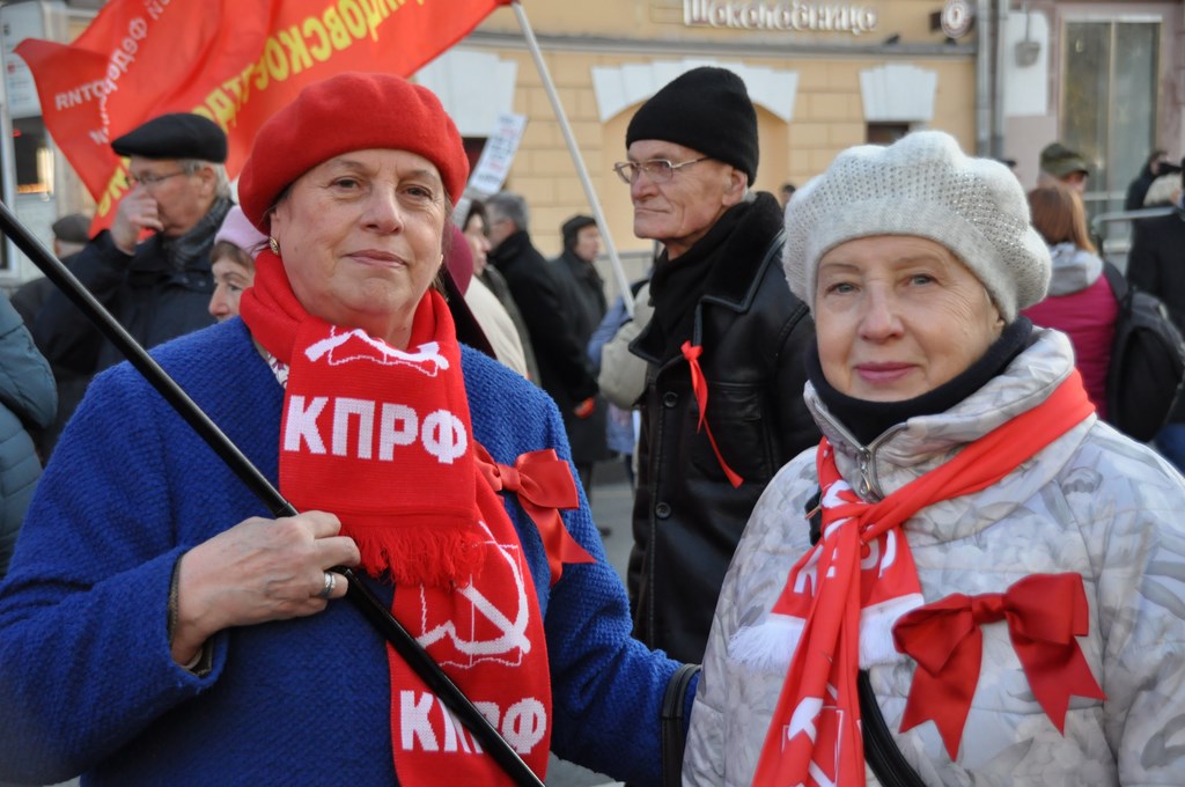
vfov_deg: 20.6
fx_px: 2170
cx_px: 592
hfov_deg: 30.5
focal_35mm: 66
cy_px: 394
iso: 1000
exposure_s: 1/640
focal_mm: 44
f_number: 4.5
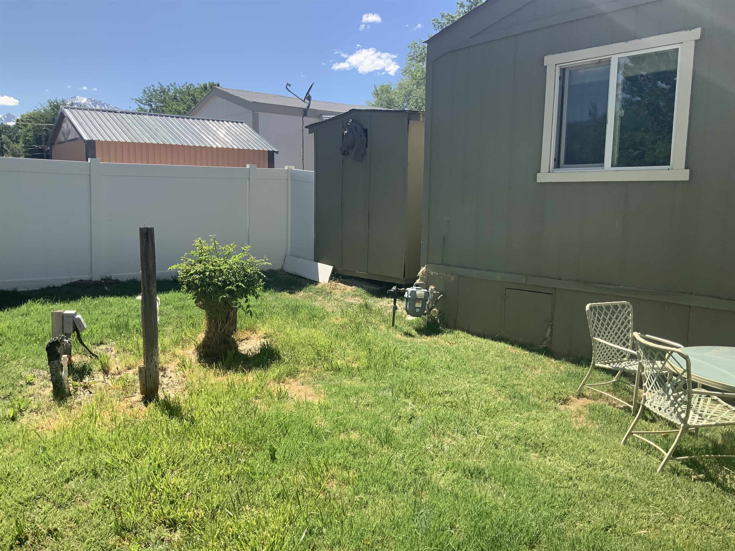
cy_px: 276
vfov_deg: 48.2
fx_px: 616
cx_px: 368
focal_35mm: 29
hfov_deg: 61.7
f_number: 1.8
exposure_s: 1/1342
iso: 16
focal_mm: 3
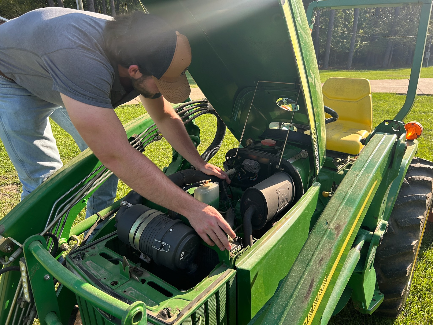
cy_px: 162
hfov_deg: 67.3
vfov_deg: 53.1
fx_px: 325
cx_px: 216
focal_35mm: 26
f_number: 1.5
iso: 50
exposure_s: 1/808
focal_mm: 5.7
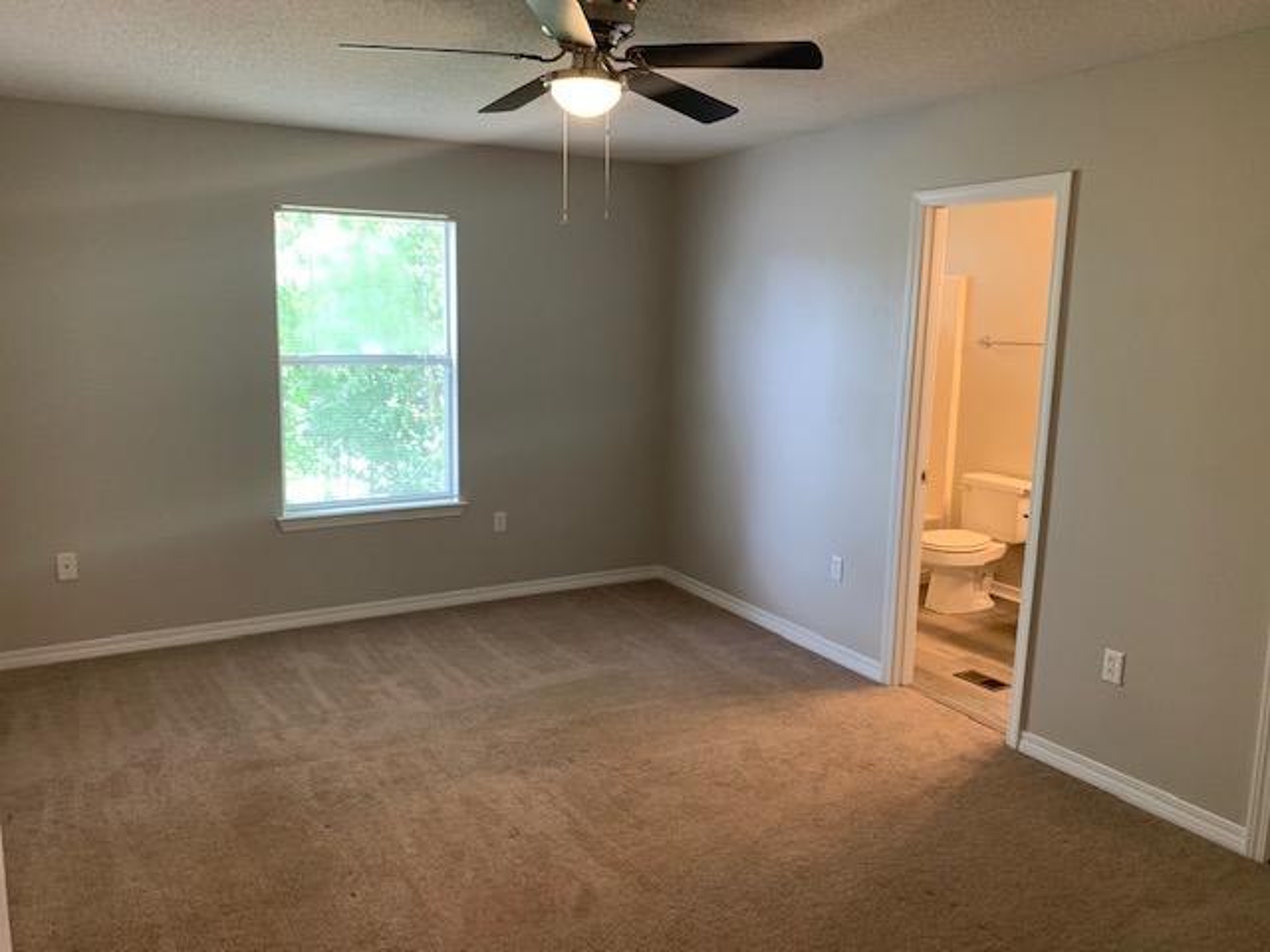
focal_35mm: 26
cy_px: 476
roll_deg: -2.0
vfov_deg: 53.1
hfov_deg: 67.3
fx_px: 954
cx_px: 635
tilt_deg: -9.1
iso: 160
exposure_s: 1/60
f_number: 1.8
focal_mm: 4.25
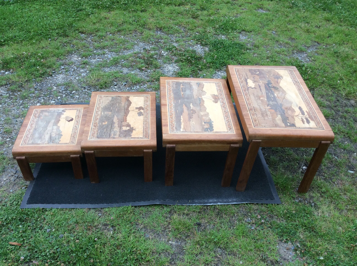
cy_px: 133
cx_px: 178
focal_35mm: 32
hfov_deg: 56.9
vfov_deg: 44.1
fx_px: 330
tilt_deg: -45.2
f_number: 2.4
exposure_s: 1/100
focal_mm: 3.3
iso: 40
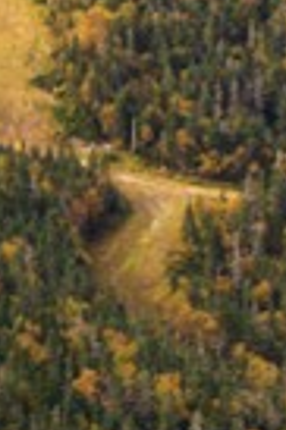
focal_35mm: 295
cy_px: -257
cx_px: 330
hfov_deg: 4.6
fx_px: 3524
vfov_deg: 6.9
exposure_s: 1/640
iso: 100
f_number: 4.5
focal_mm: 56
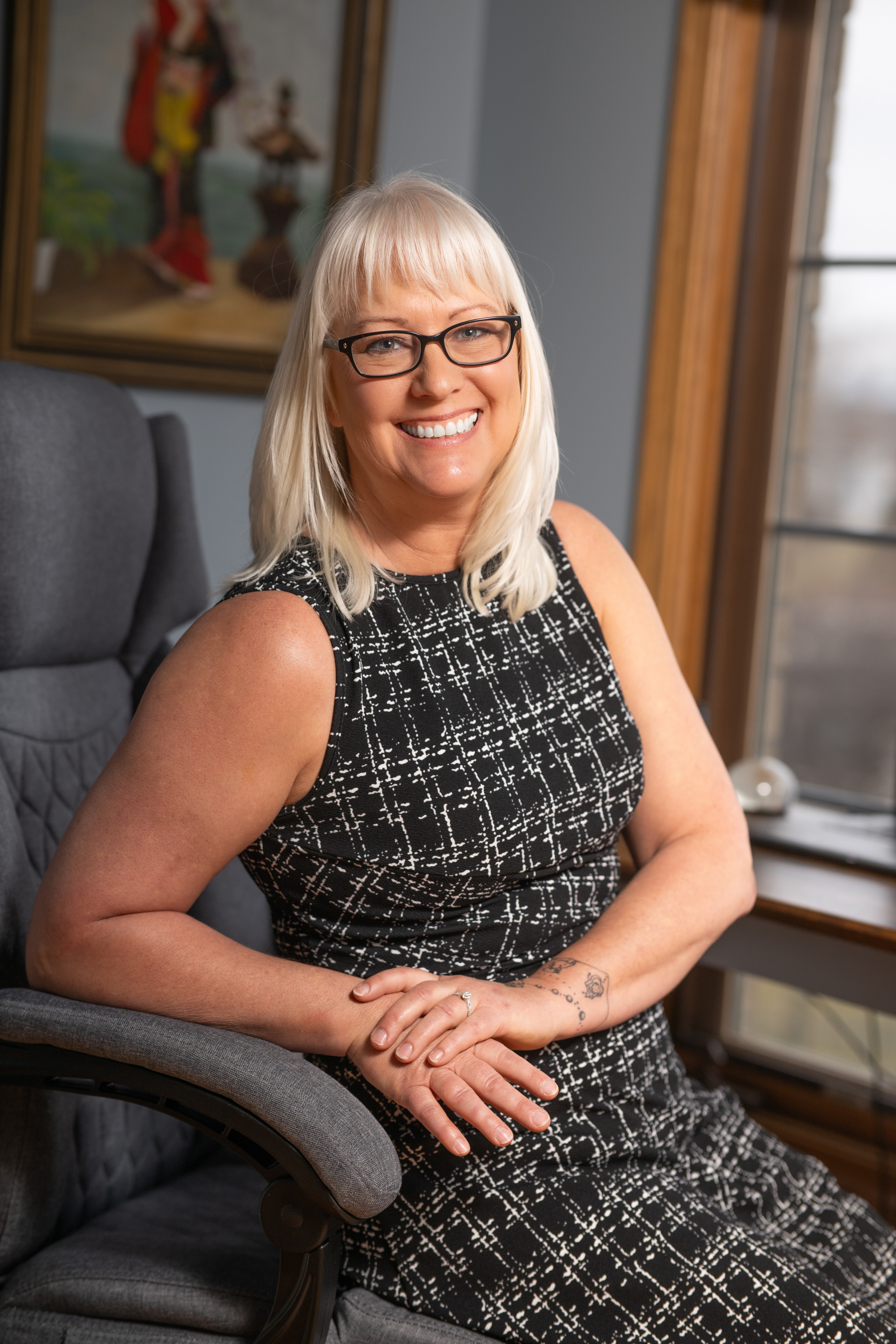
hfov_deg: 16.1
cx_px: 448
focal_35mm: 85
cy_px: 672
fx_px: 3173
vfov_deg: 23.9
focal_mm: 85
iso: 250
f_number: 2.8
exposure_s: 1/250
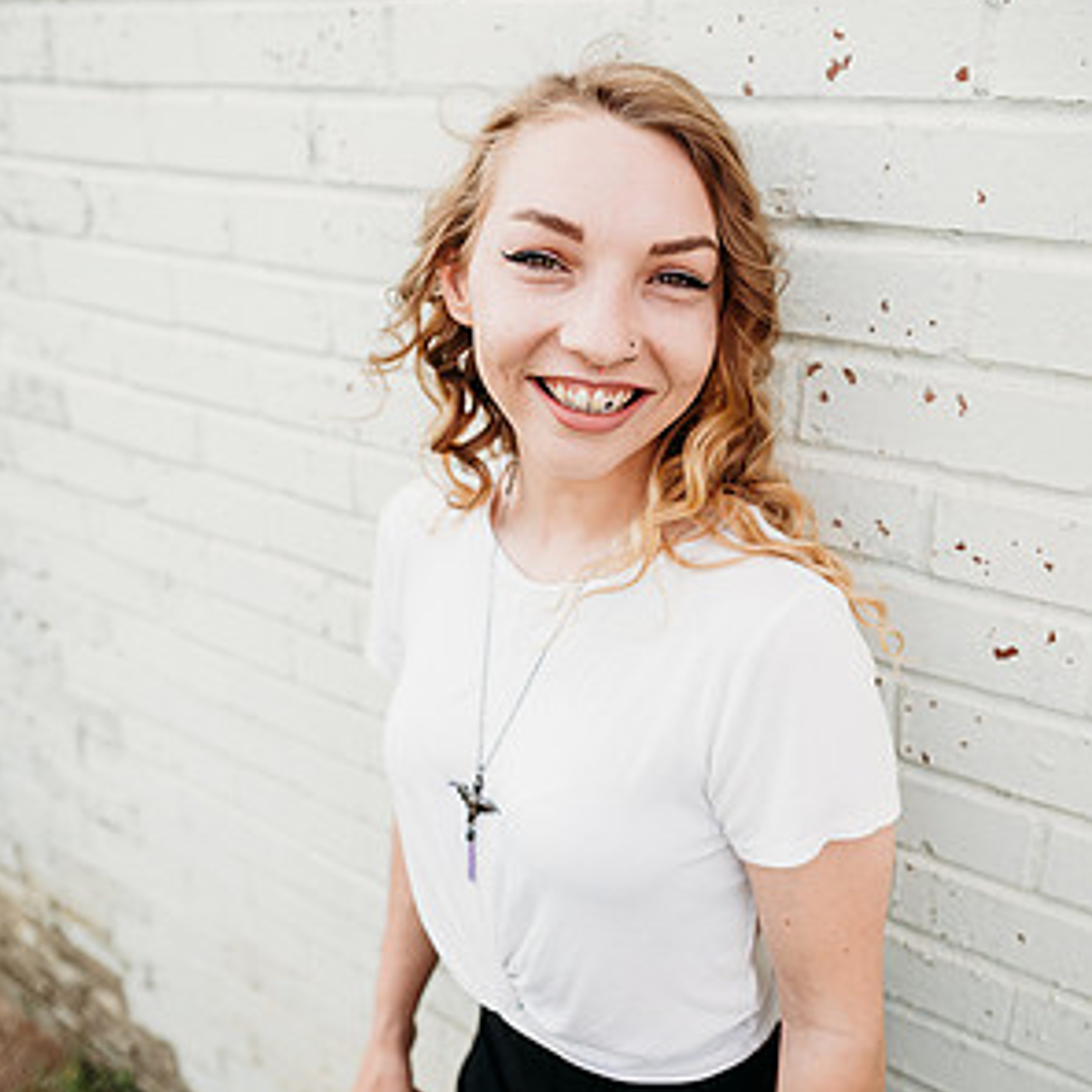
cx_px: 546
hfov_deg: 52.5
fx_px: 1106
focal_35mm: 31
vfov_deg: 52.4
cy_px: 483
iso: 100
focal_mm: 24
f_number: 2.8
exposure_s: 1/640
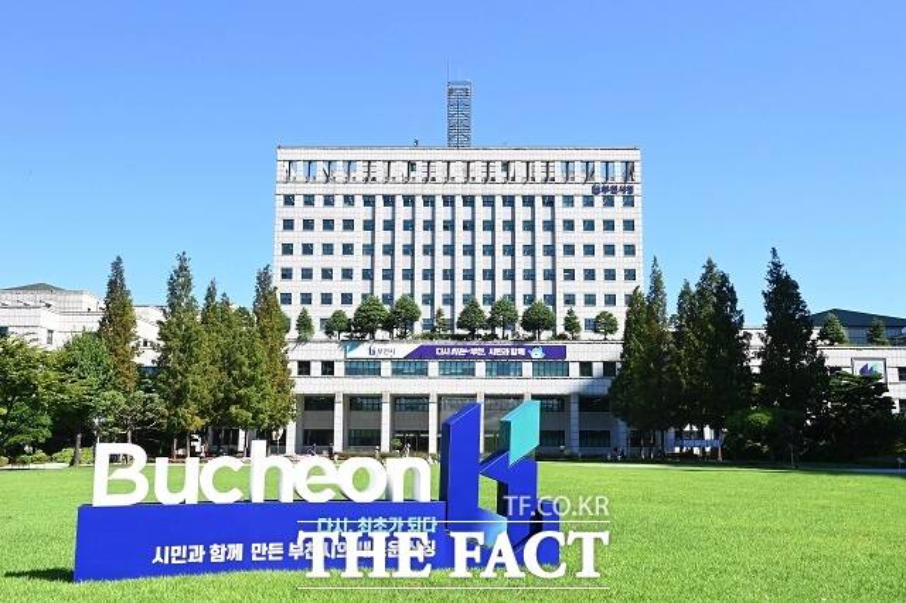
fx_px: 905
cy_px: 302
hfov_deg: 53.2
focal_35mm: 36
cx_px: 453
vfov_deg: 36.8
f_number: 22
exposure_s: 1/400
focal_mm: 36
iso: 2000
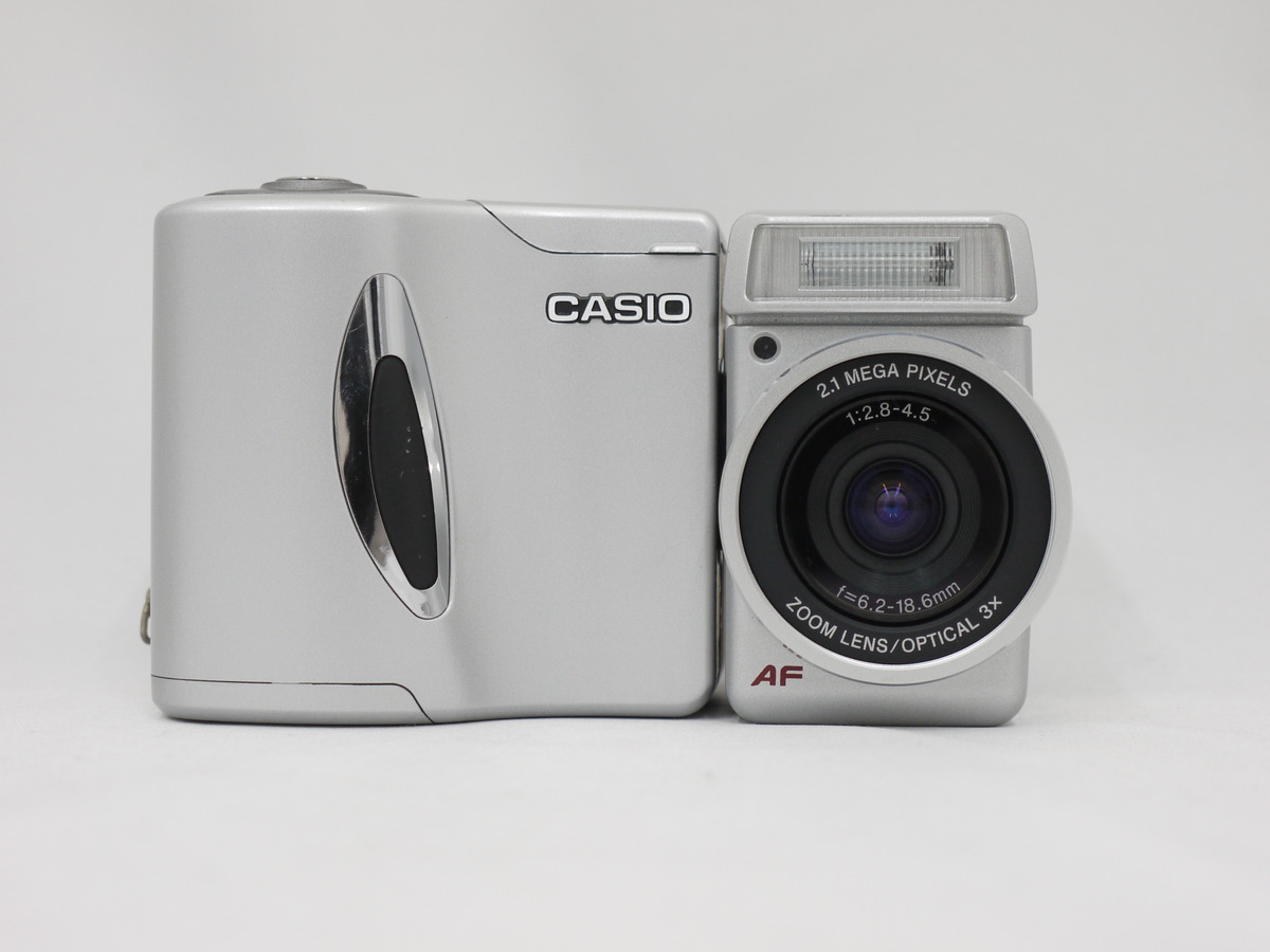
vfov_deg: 22.3
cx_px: 635
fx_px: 2421
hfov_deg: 29.4
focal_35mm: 66
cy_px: 476
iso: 400
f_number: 5.4
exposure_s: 1/50
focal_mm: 33
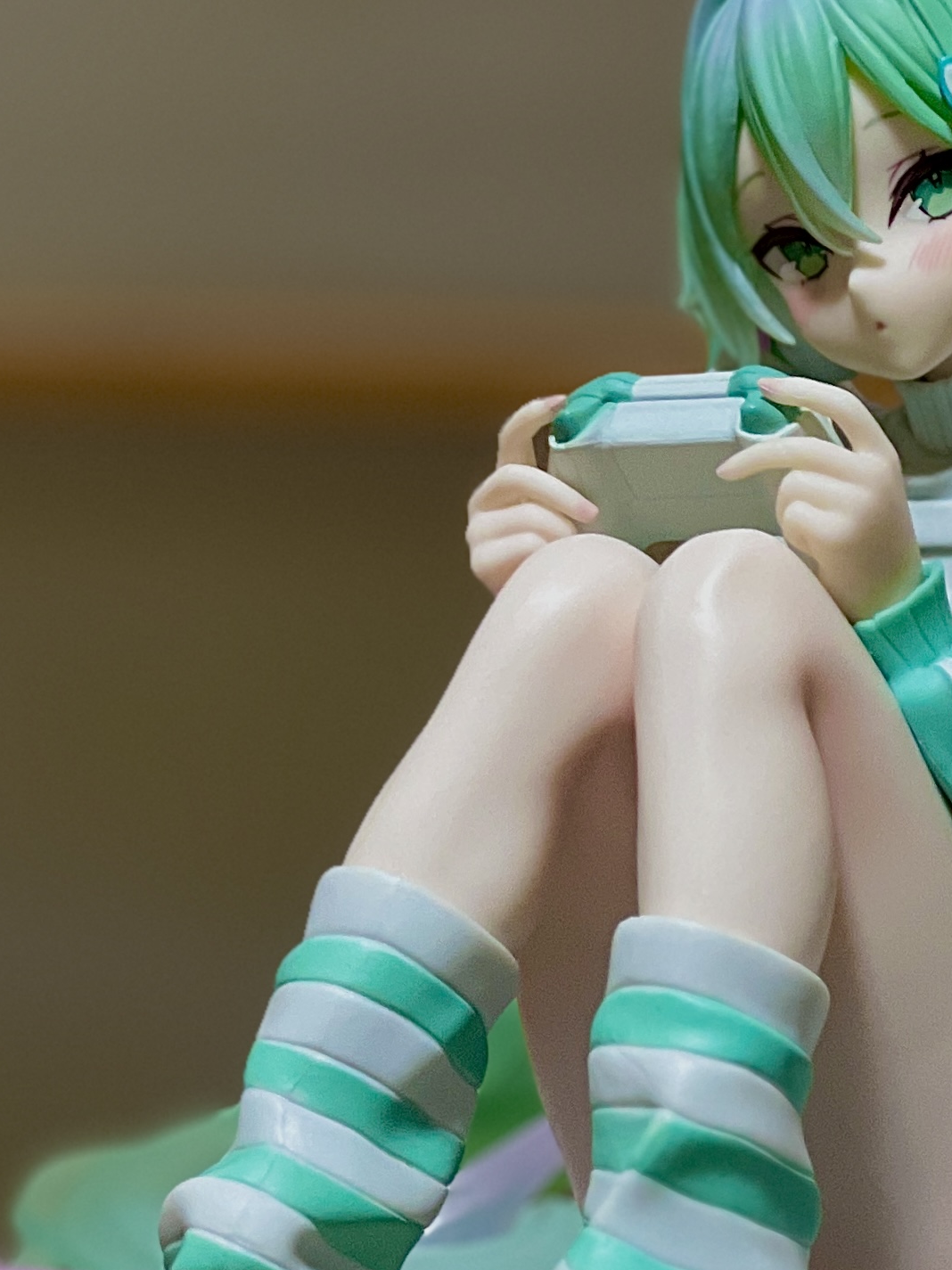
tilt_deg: -7.7
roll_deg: -0.6
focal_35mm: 205
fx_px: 7521
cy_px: 621
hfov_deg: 7.2
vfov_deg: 9.7
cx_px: 801
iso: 160
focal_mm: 9
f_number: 2.8
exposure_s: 1/40
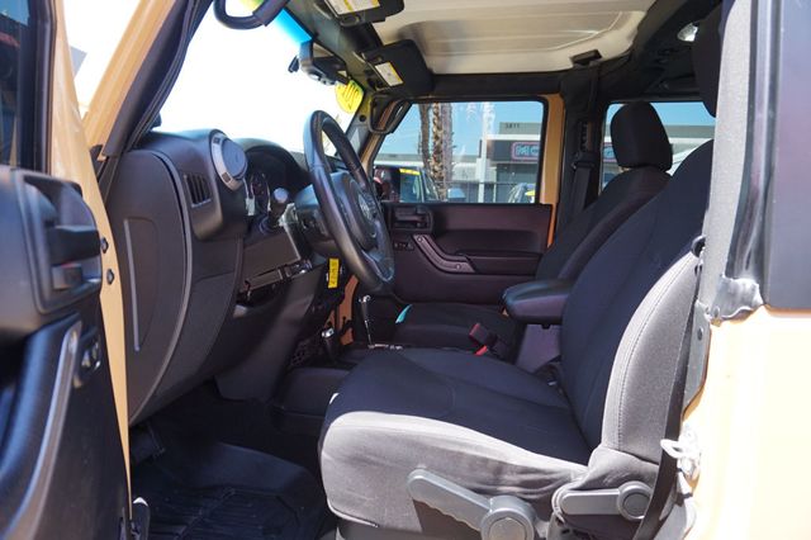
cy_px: 270
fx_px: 540
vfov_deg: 53.1
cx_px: 406
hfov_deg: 73.8
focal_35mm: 24
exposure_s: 1/60
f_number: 4
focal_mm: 16
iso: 100
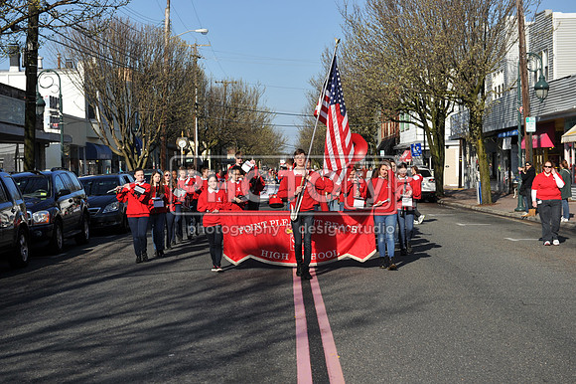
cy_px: 192
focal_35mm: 70
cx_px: 288
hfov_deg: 28.9
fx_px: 1119
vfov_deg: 19.4
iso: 200
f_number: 5
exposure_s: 1/1600
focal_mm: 70
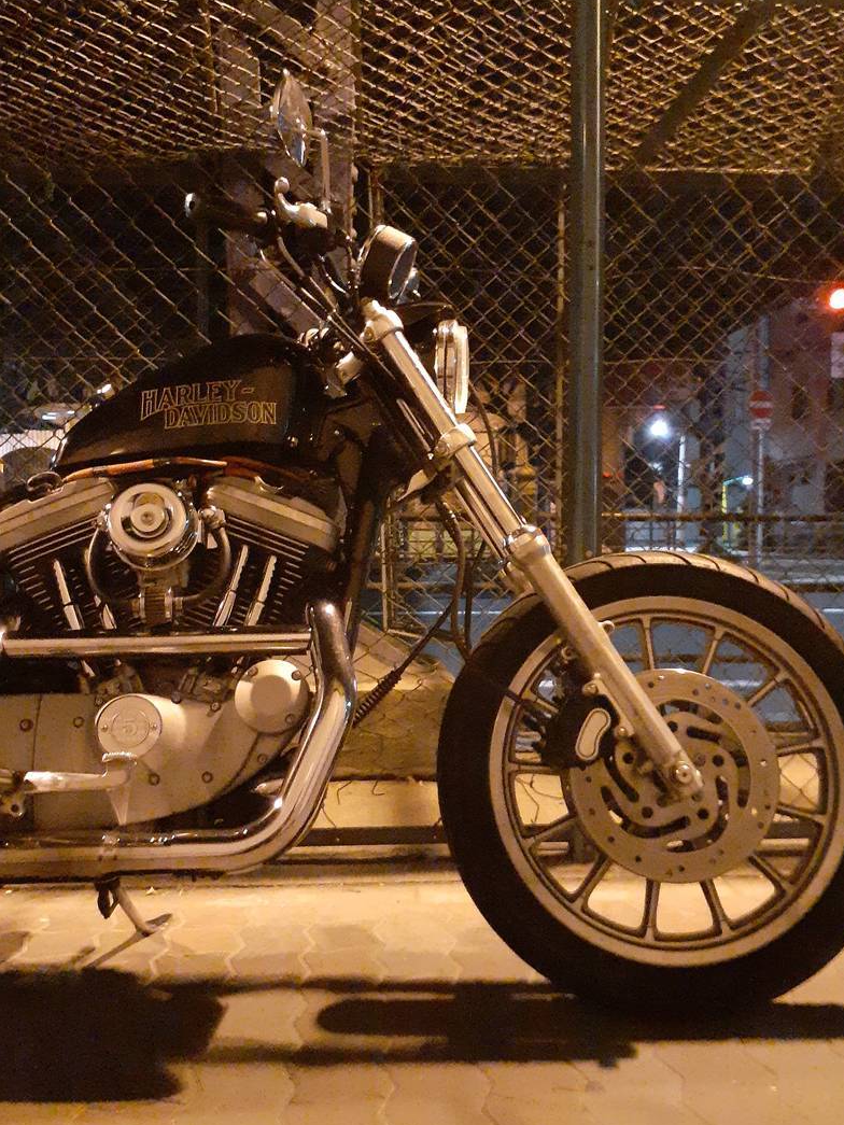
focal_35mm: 31
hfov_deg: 45.4
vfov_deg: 58.3
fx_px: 1008
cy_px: 537
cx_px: 432
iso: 800
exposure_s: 1/17
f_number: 1.9
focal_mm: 3.6
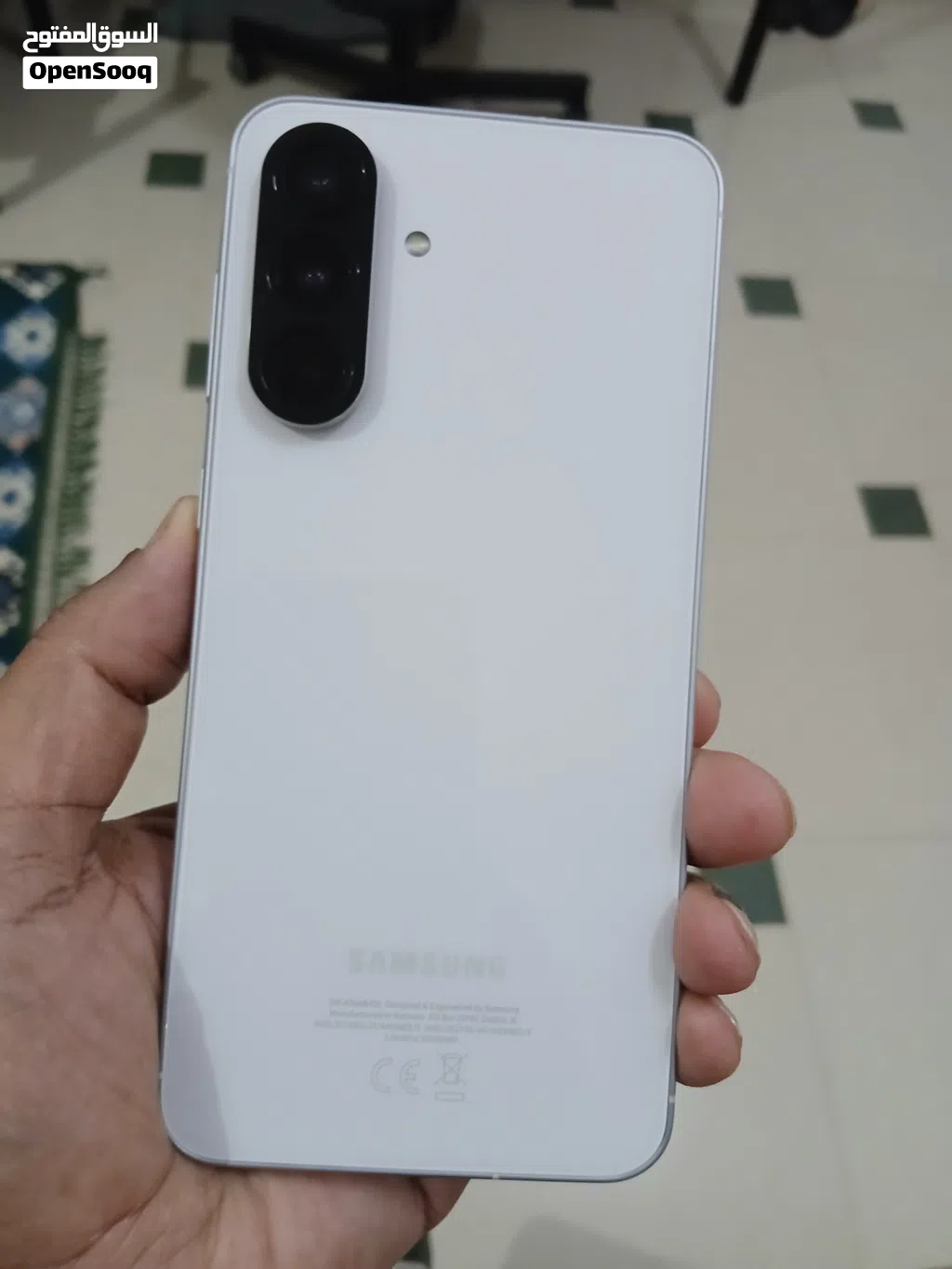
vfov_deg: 67.3
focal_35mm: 26
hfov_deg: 53.1
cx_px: 476
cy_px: 634
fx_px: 953
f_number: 1.8
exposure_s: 1/25
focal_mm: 3.98
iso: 500
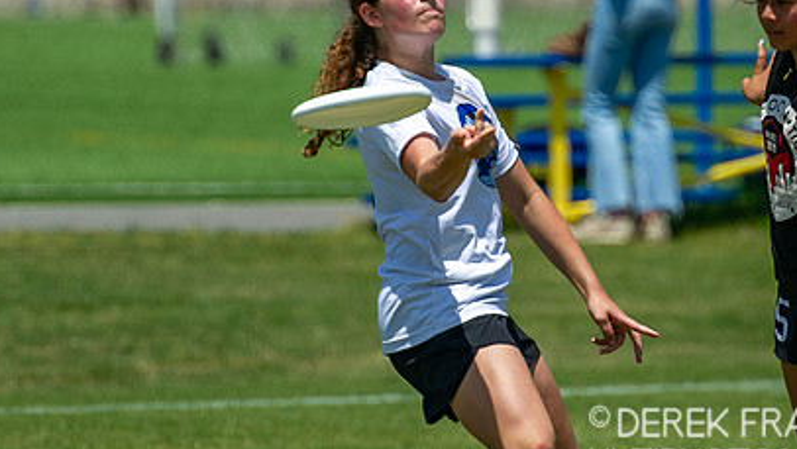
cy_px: 98
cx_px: 476
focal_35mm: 920
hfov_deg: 2.3
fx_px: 19455
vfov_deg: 1.3
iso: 280
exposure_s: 1/3200
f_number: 4
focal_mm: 280
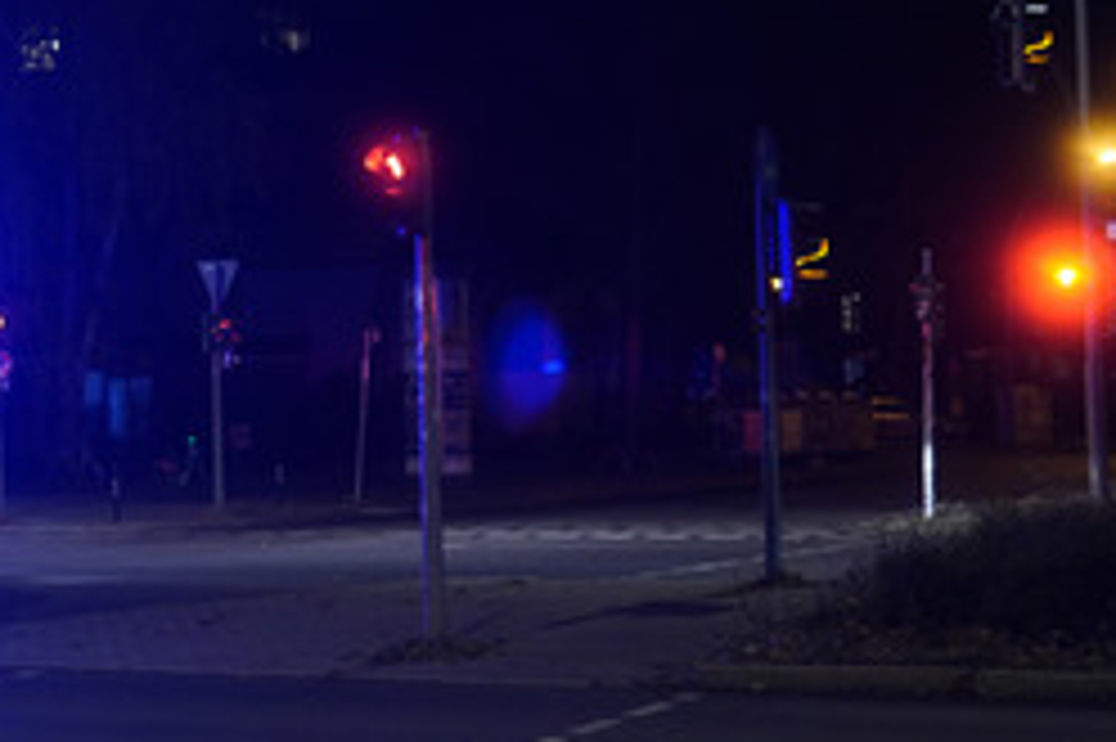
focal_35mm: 82
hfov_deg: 24.2
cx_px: 160
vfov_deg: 16.6
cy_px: 333
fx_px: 2540
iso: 640
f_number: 1.6
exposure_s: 1/40
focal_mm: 30
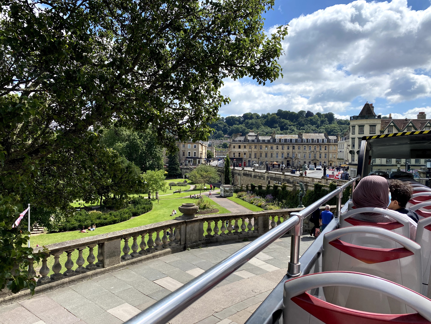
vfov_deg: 53.1
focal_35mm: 26
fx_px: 324
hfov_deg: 67.3
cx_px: 216
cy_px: 162
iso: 32
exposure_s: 1/2571
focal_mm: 4.25
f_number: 1.8
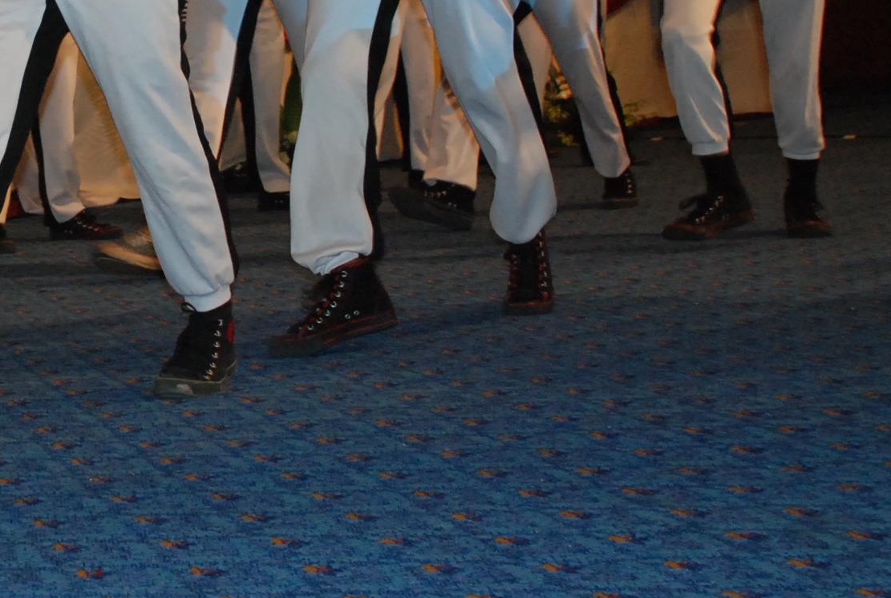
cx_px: -20
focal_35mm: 86
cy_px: 18
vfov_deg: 15.7
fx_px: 2133
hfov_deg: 22.6
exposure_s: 1/60
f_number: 5
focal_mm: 22
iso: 1000
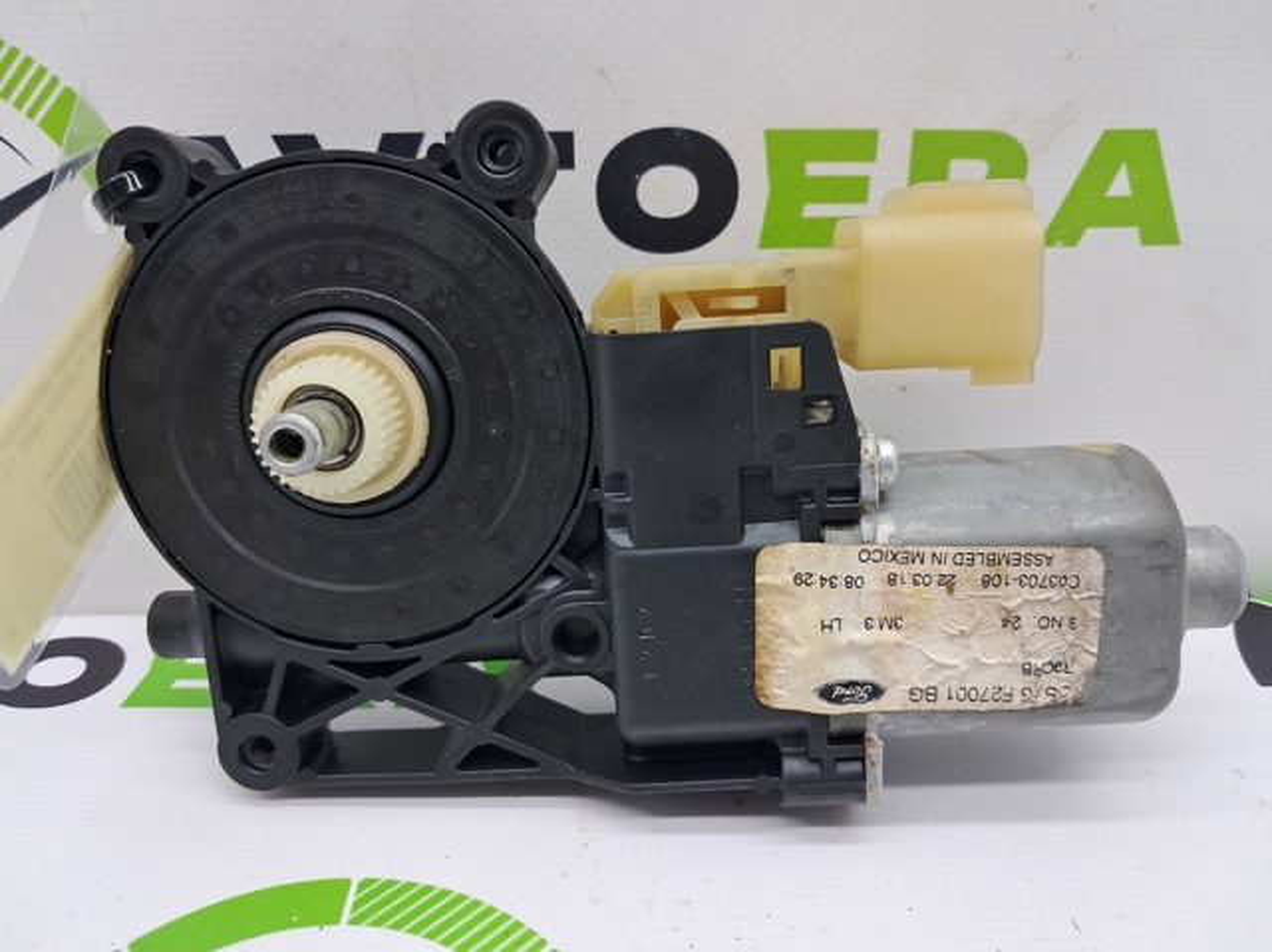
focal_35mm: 27
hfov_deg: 65.4
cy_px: 476
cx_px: 636
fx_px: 991
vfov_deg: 51.3
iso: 50
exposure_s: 1/60
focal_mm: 4
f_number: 1.8
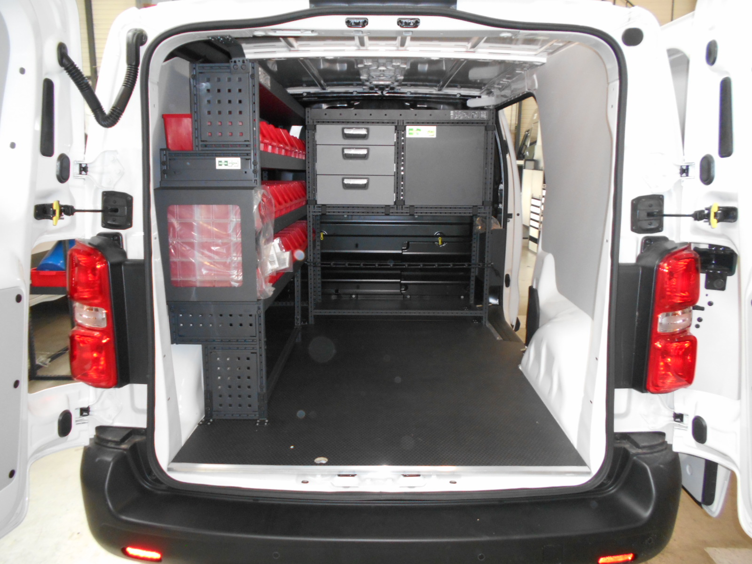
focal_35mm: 26
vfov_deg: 53.1
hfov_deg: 67.3
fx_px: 565
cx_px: 376
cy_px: 282
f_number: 3.2
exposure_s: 1/25
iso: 320
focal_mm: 4.6
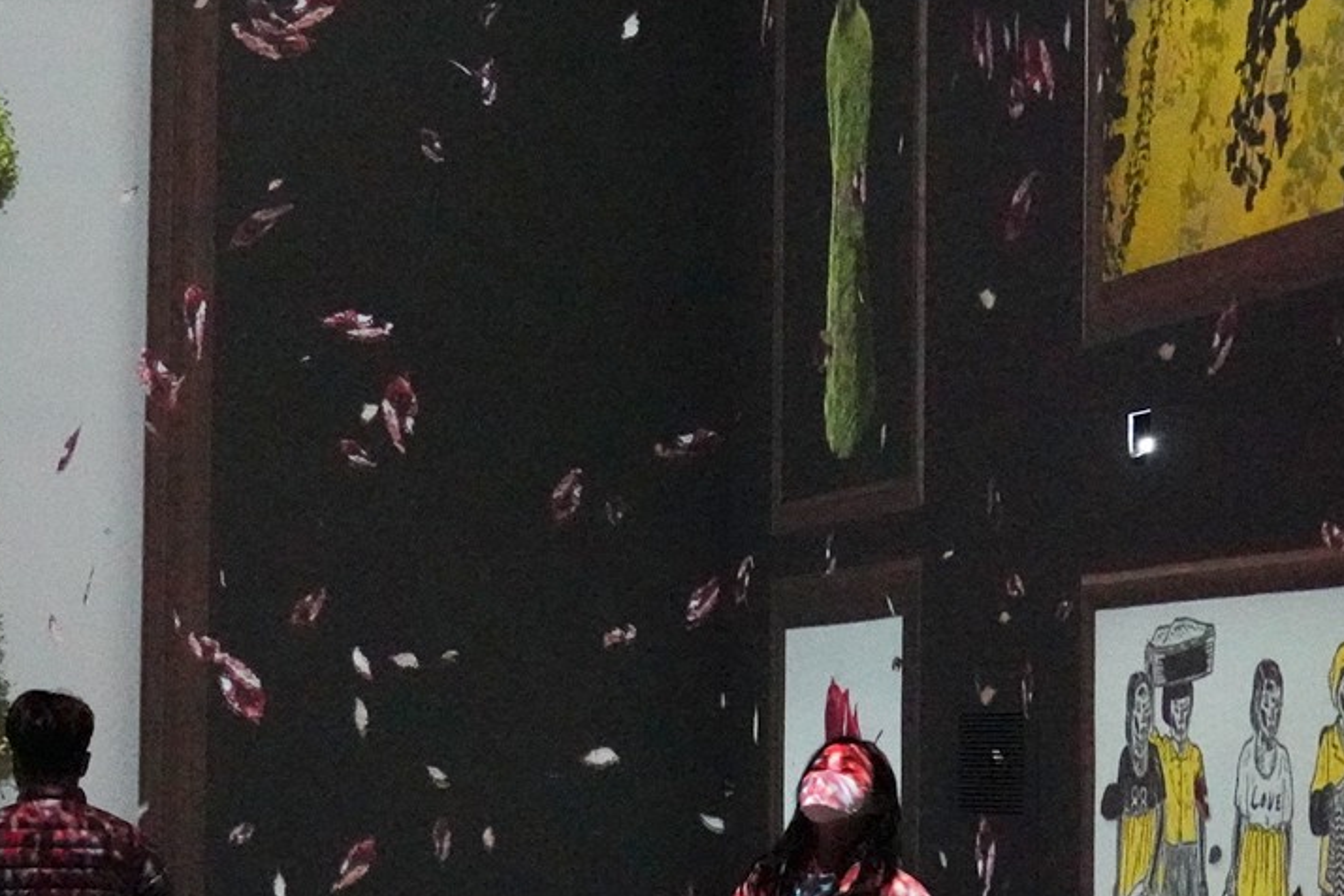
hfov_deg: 19.8
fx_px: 3658
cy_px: 632
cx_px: -192
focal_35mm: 98
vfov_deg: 13.9
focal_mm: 35
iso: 32000
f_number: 5.6
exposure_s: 1/100
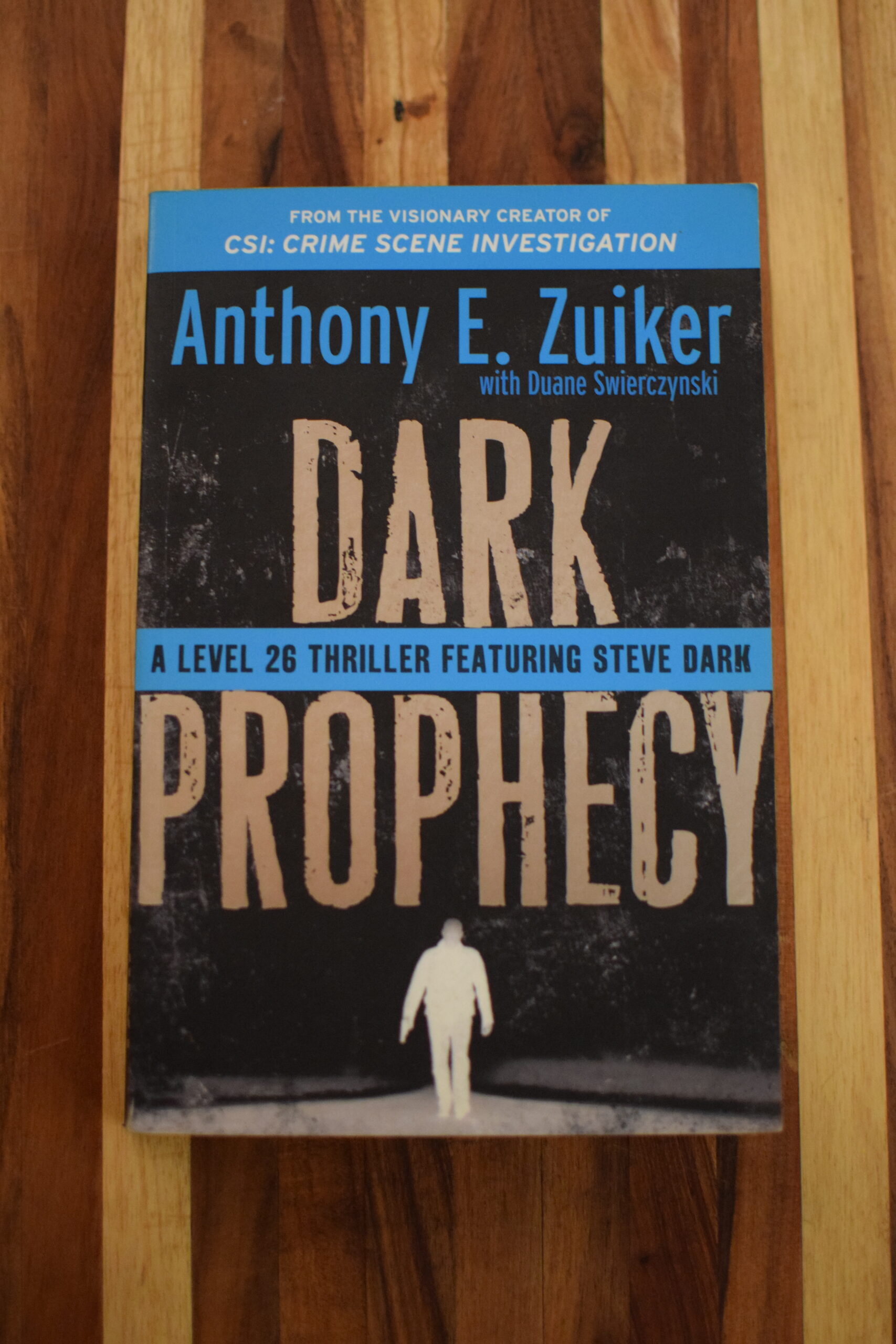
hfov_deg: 25.8
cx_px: 448
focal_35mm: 52
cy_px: 672
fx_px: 1960
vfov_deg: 37.8
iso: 3200
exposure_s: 1/125
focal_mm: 35
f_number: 1.8
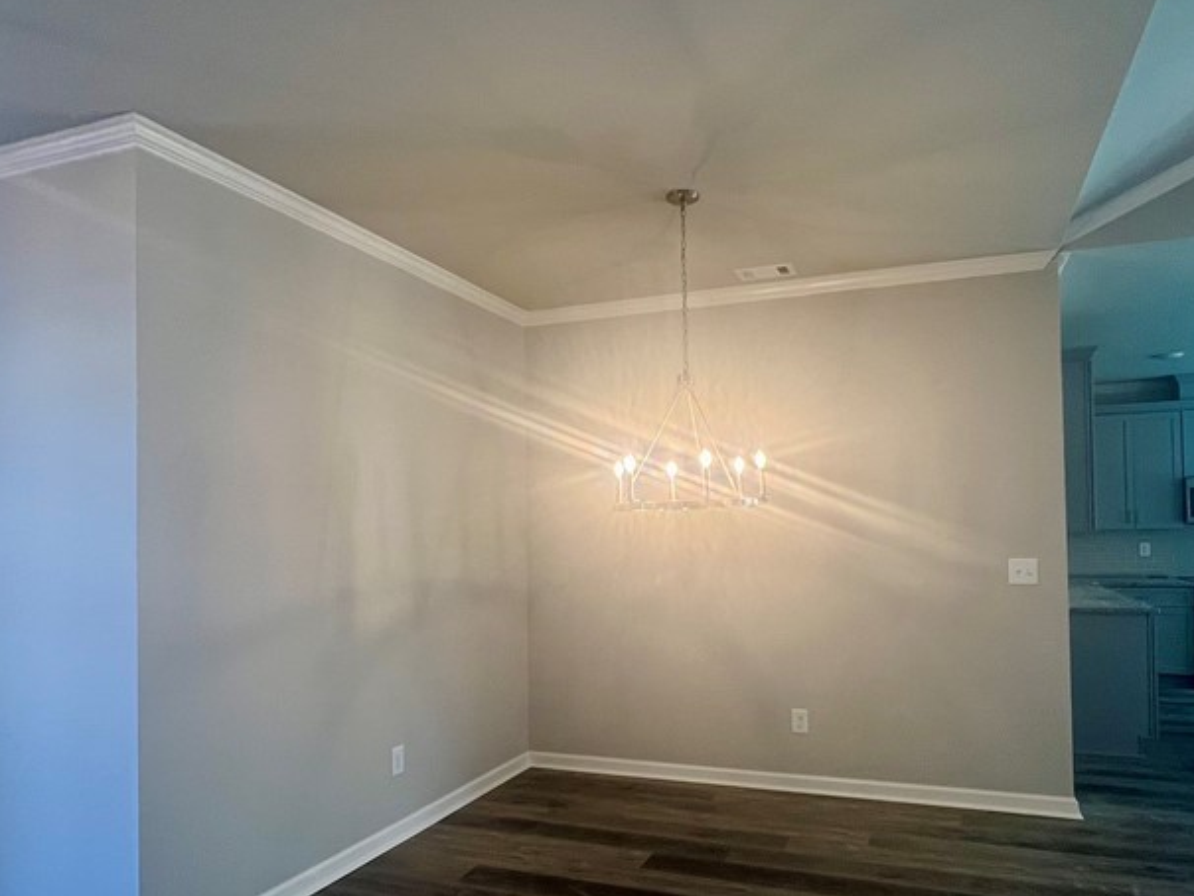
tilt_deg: +0.4
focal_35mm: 22
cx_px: 647
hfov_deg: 76.2
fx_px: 759
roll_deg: +0.9
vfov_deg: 60.8
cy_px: 519
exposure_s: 1/120
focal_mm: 1.57
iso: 125
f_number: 1.8
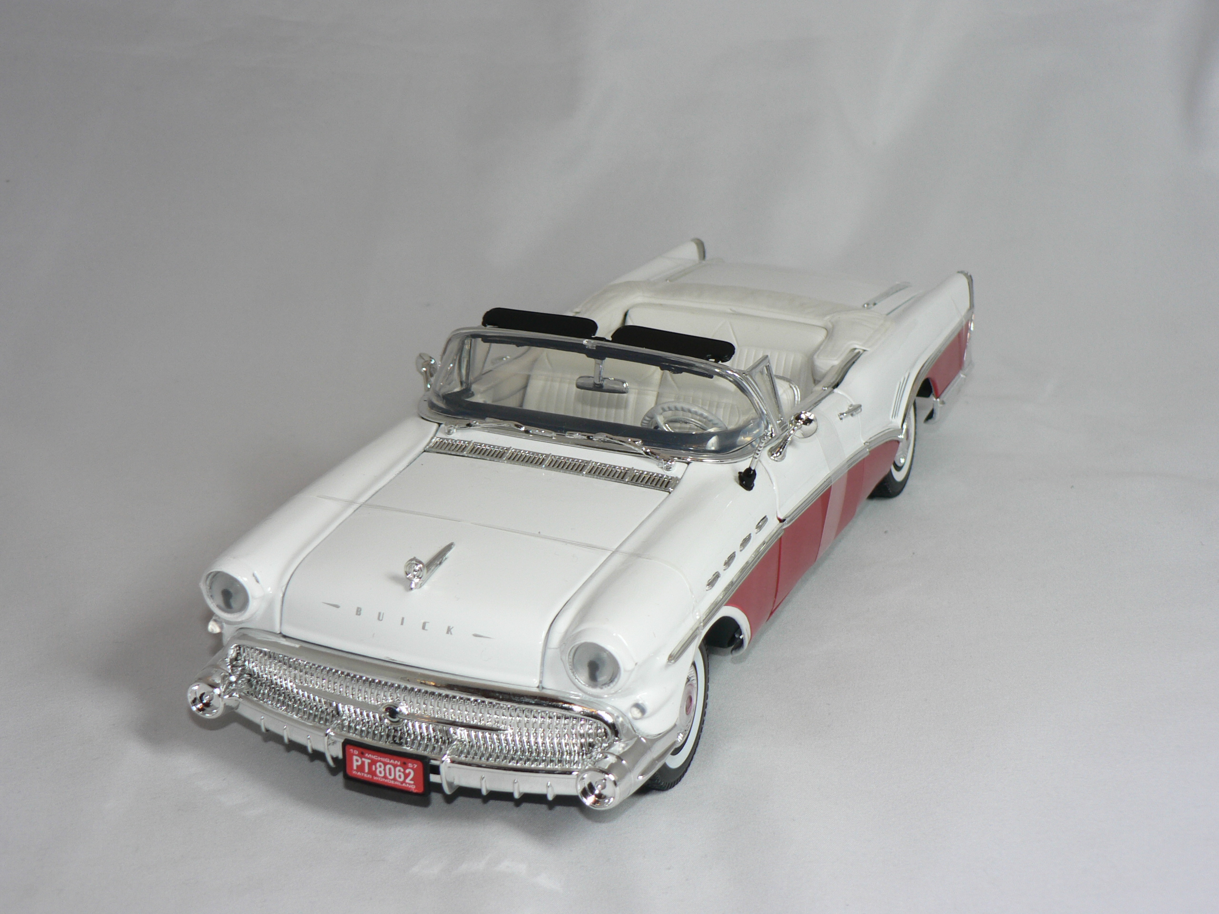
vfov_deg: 25.2
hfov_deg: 33.2
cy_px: 457
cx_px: 610
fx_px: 2042
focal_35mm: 58
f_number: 3.2
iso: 80
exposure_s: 1/60
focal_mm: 9.6
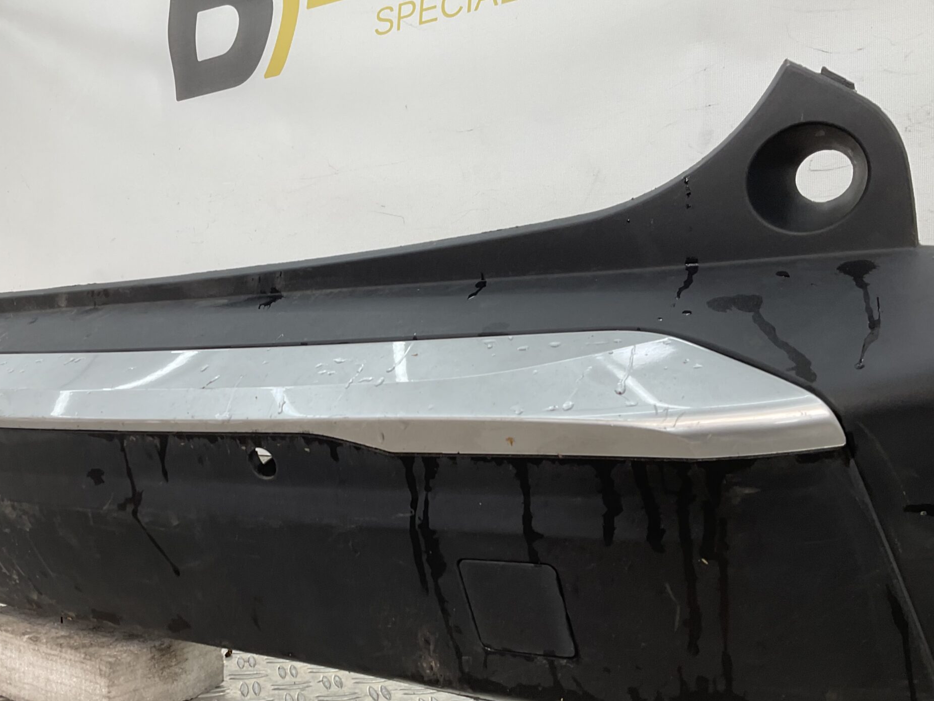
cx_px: 339
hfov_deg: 46.3
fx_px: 1079
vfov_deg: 35.9
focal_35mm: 40
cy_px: 402
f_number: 1.8
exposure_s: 1/120
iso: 16
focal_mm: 3
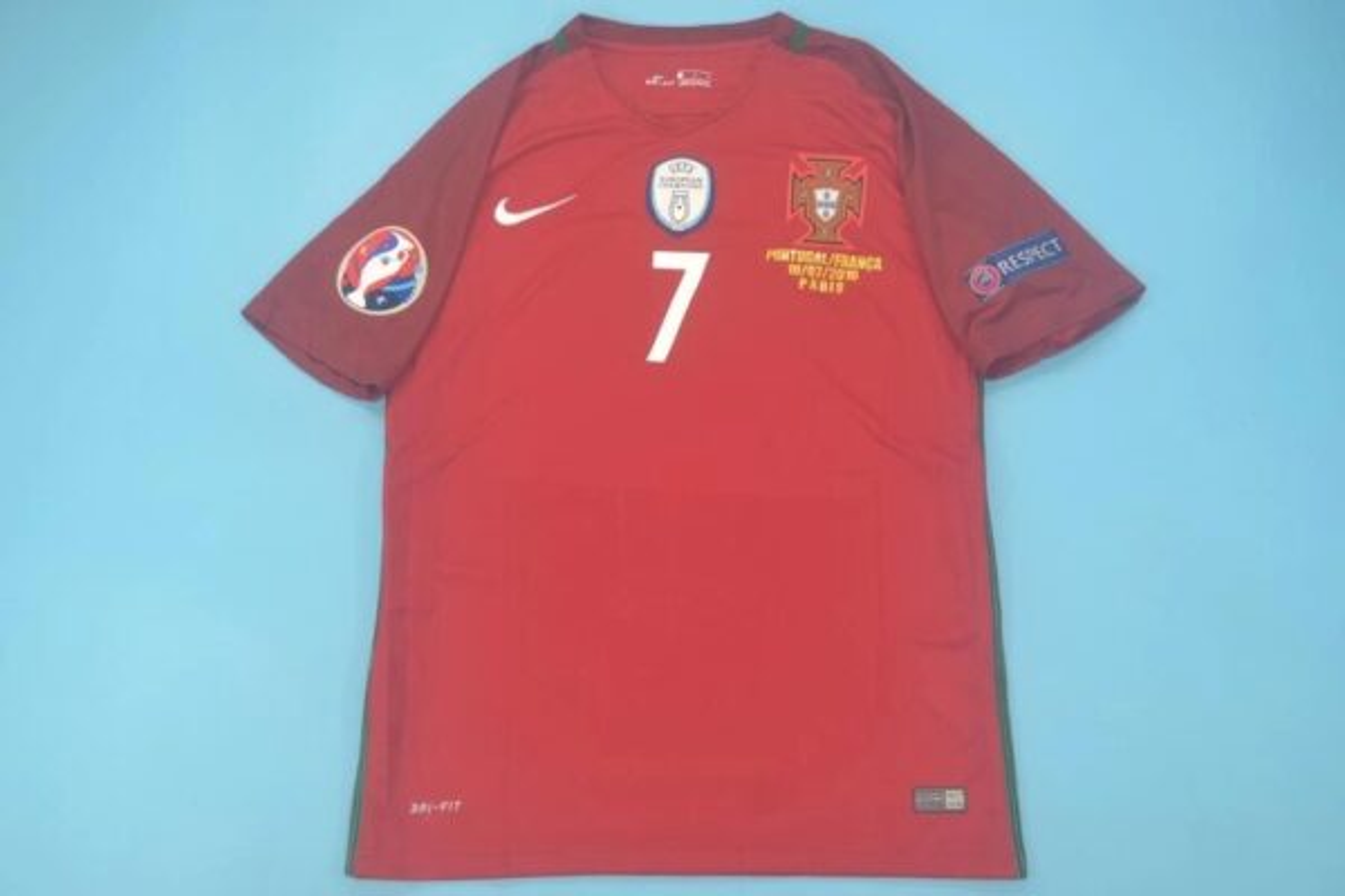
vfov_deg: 36.9
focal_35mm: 36
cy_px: 448
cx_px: 672
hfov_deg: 53.1
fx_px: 1345
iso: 200
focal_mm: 24
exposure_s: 1/60
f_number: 4
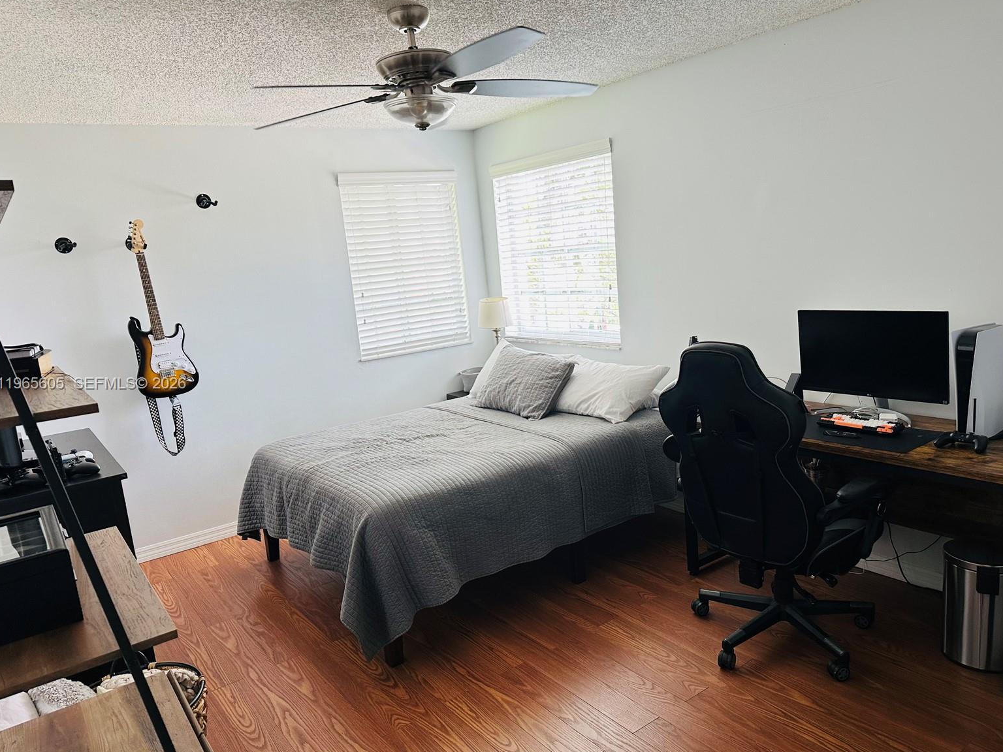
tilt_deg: -10.4
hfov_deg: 69.4
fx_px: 724
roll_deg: +5.2
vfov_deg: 54.9
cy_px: 384
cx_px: 505
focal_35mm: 25
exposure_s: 1/120
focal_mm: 6.86
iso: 125
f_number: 1.78
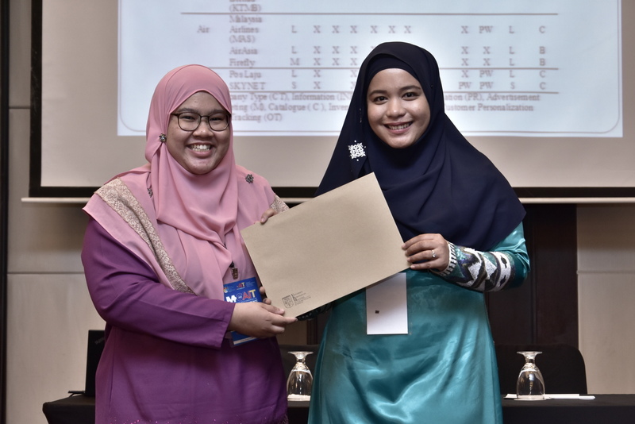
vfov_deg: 14.7
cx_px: 318
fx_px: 1641
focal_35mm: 93
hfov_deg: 21.9
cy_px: 212
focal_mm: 62
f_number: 6.3
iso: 1000
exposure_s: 1/50
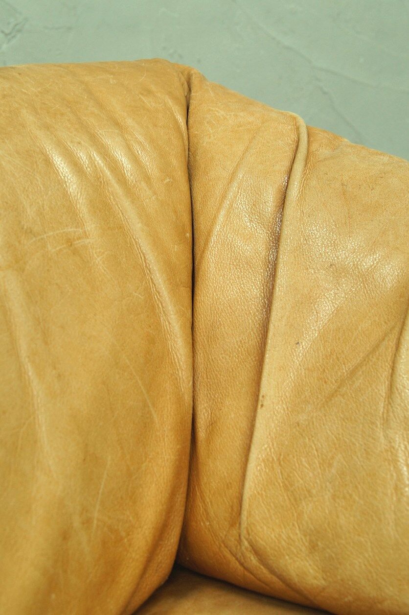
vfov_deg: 37.9
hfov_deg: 25.7
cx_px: 204
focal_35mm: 52
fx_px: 896
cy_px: 308
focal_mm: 35
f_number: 7.1
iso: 400
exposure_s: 1/10
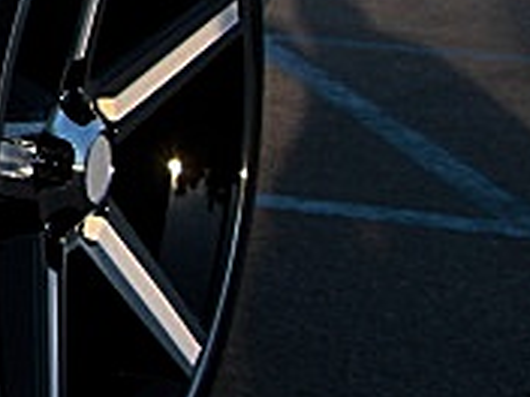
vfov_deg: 11.2
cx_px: -394
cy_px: 0
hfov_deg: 13.6
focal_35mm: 131
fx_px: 2006
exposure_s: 1/250
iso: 50
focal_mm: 6.3
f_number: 2.8
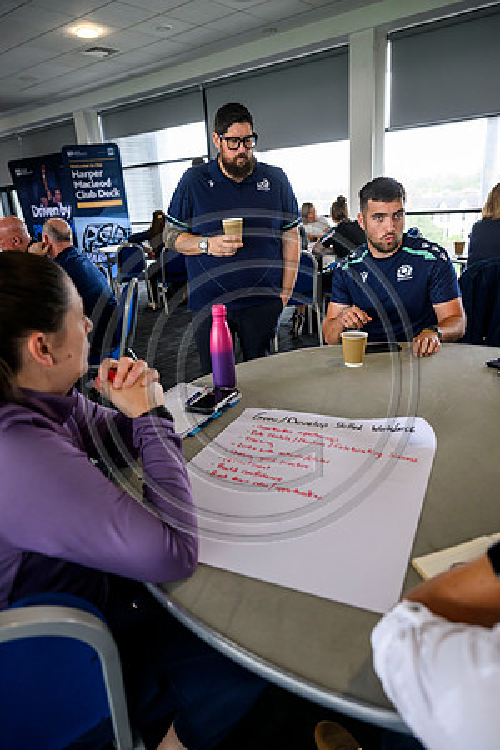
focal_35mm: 24
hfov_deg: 53.1
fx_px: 500
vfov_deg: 73.7
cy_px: 375
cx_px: 250
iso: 2000
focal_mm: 24
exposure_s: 1/500
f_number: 3.2
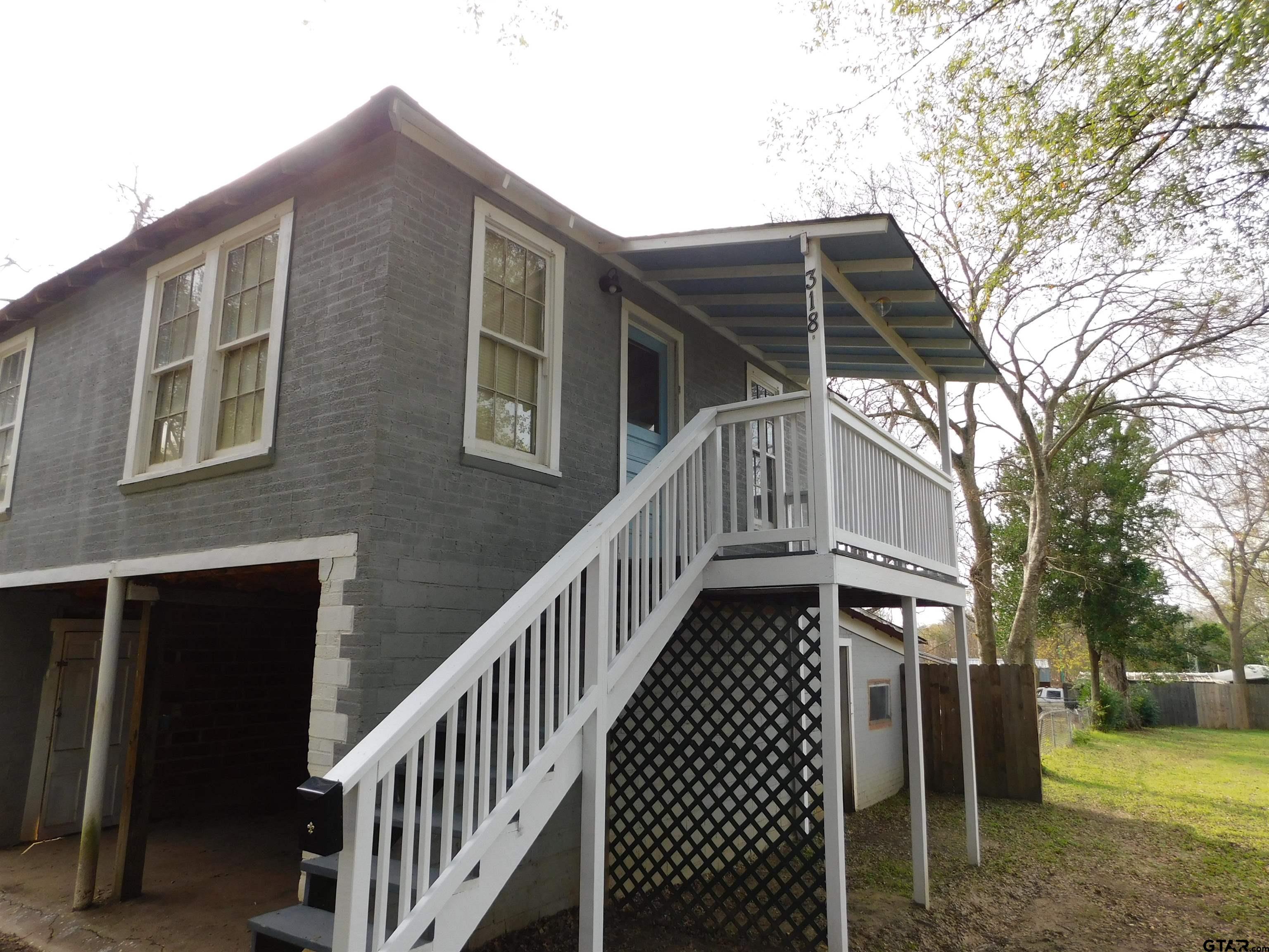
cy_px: 476
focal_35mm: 23
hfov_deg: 73.9
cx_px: 634
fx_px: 843
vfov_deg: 58.9
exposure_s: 1/400
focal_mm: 4
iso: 125
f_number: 3
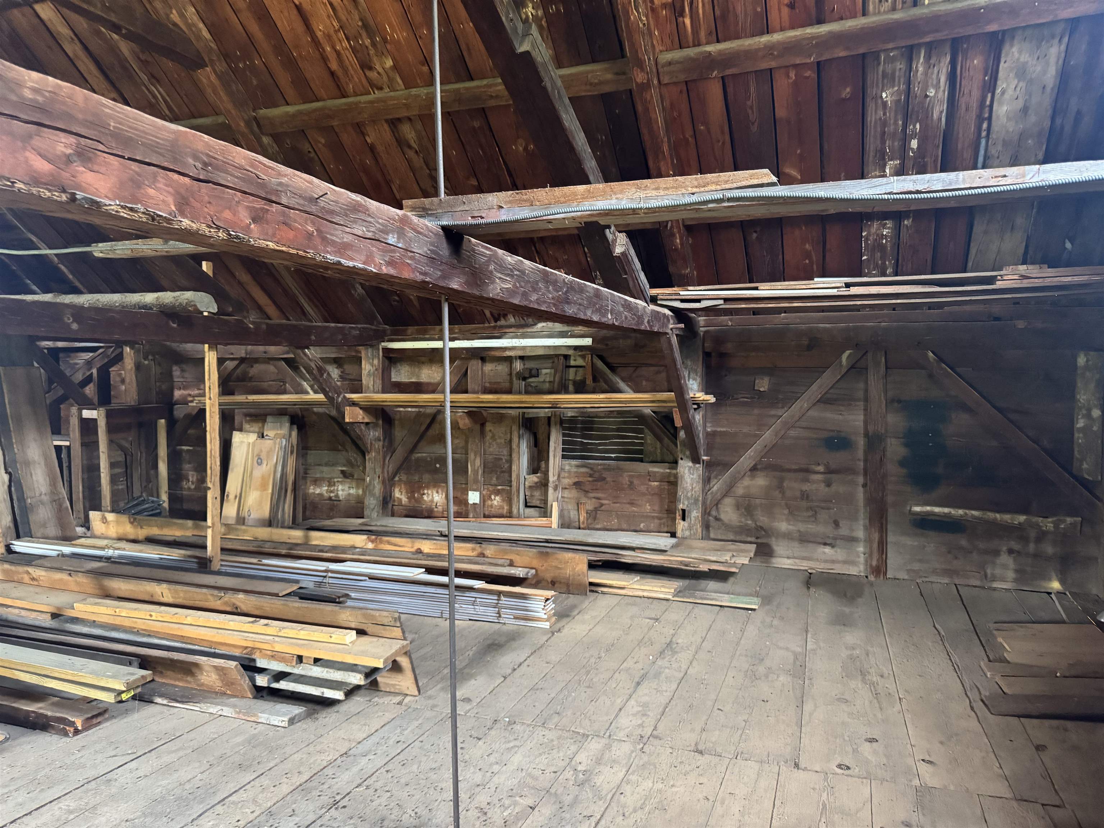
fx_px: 765
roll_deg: +0.2
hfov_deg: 71.6
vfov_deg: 56.8
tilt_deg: -4.2
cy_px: 414
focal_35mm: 24
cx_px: 552
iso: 800
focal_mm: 6.76
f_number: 1.78
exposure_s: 1/40
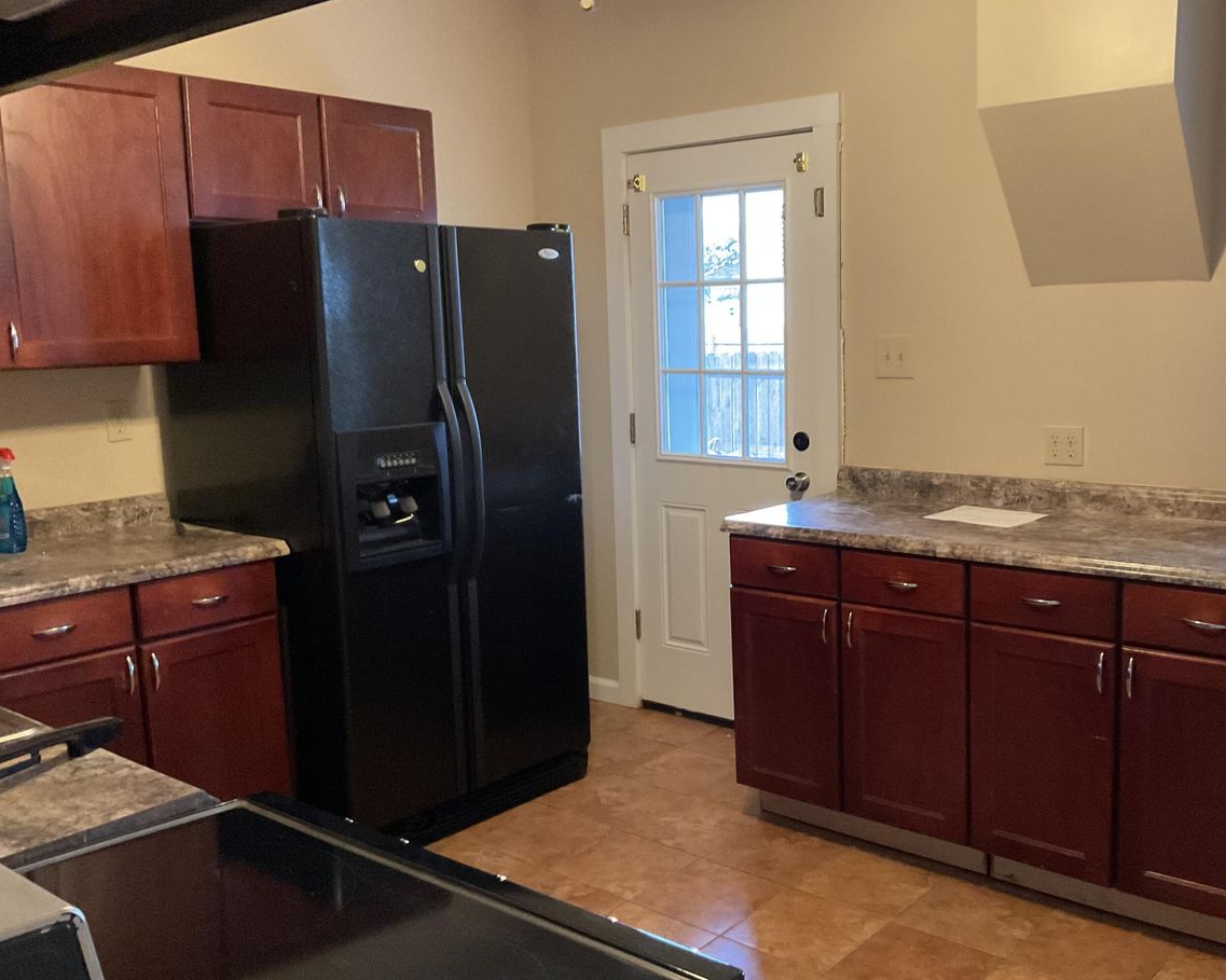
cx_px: 733
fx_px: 1233
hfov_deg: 52.5
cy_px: 514
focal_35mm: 34
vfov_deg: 43.3
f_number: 1.8
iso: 400
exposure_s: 1/30
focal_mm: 3
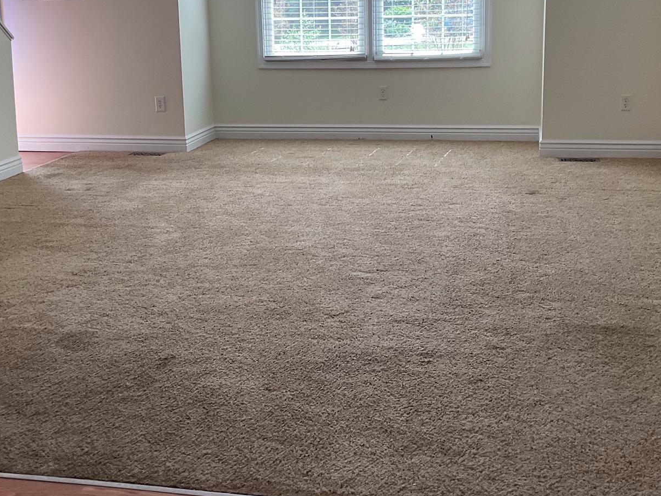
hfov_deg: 38.9
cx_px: 325
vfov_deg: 29.4
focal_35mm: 49
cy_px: 159
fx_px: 936
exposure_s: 1/120
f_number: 1.8
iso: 50
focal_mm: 3
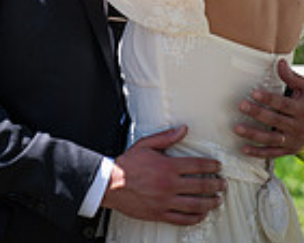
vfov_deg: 10.0
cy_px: -99
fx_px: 1351
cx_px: 102
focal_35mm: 150
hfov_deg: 12.8
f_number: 2.8
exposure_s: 1/640
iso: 125
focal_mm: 50
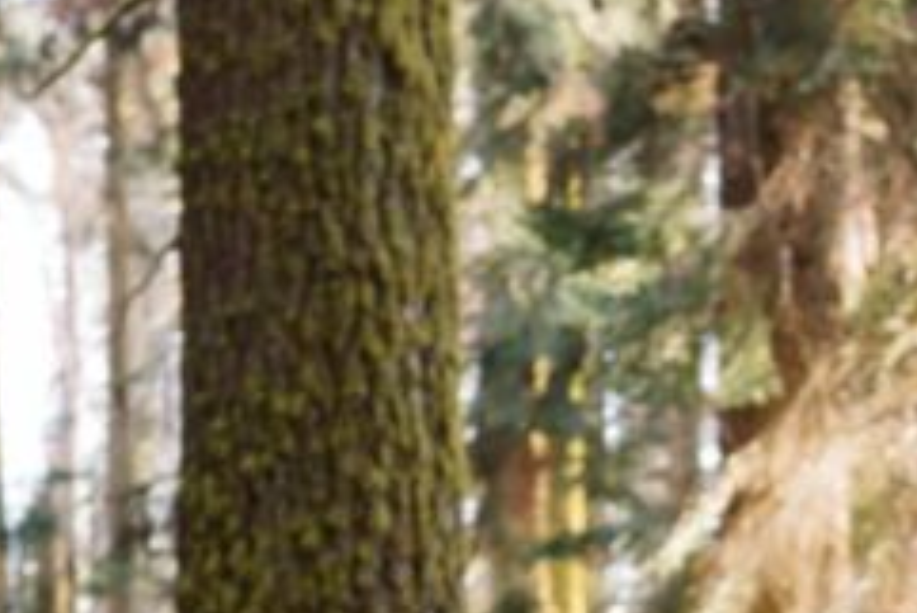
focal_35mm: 204
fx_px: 5199
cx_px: 860
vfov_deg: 6.5
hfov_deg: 10.0
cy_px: 1268
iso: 320
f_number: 4
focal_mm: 48
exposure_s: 1/50
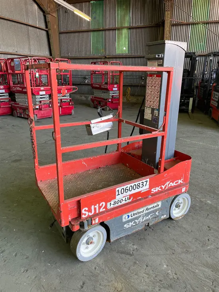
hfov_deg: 53.1
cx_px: 110
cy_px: 146
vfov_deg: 67.3
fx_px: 219
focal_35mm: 26
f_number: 1.6
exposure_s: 1/121
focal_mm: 4.2
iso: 100
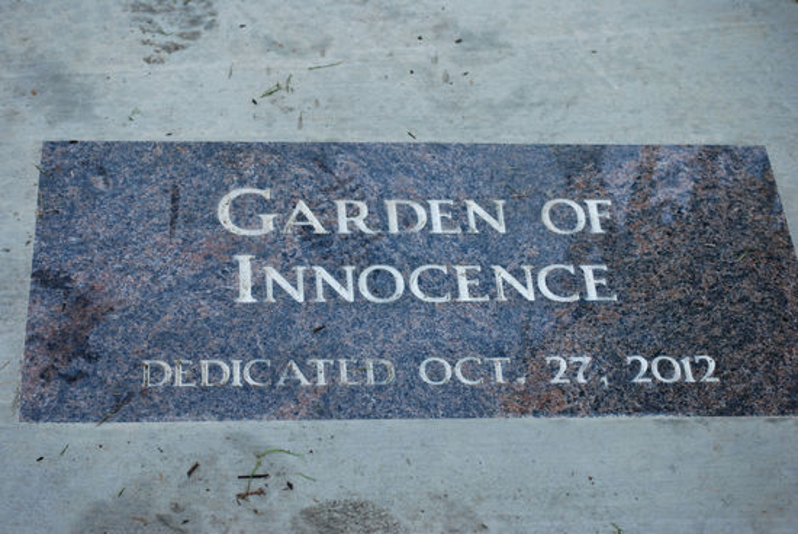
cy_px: 267
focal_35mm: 82
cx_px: 399
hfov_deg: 24.6
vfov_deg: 16.6
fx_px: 1831
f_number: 5.6
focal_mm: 55
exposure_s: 1/125
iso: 200
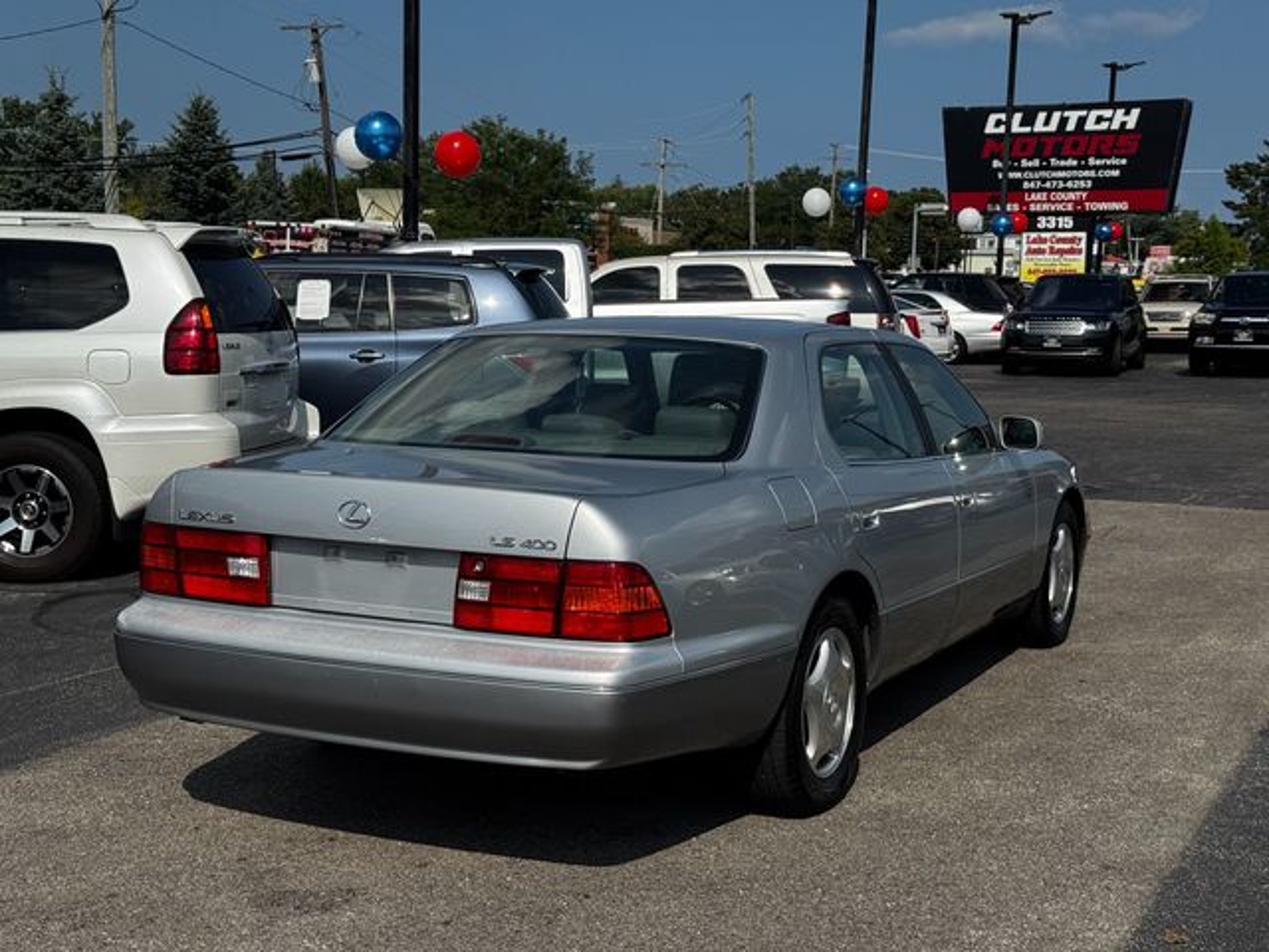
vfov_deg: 30.3
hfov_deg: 39.7
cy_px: 476
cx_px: 634
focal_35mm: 48
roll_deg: -1.6
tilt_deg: -7.2
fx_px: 1760
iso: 64
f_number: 1.78
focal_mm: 6.76
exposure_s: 1/7092
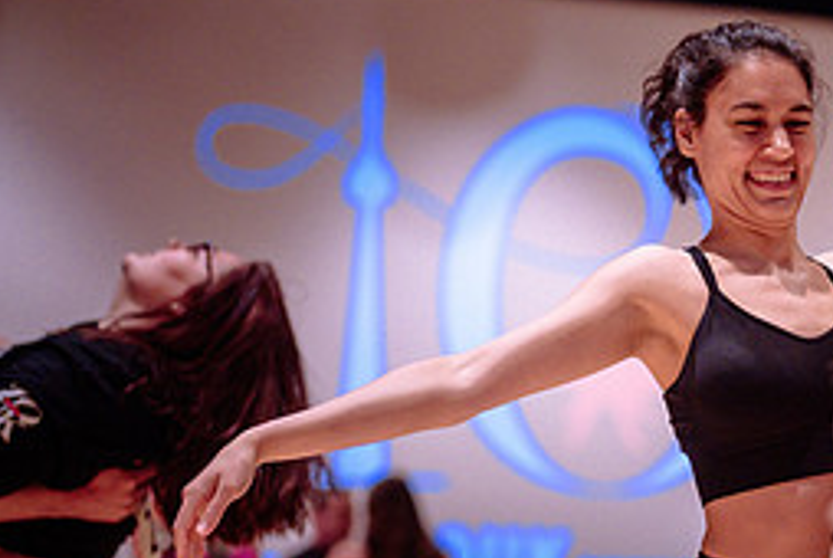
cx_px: 896
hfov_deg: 16.1
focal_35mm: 124
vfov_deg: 11.0
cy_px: 557
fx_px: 2872
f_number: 1.4
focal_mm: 50
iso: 1600
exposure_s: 1/200
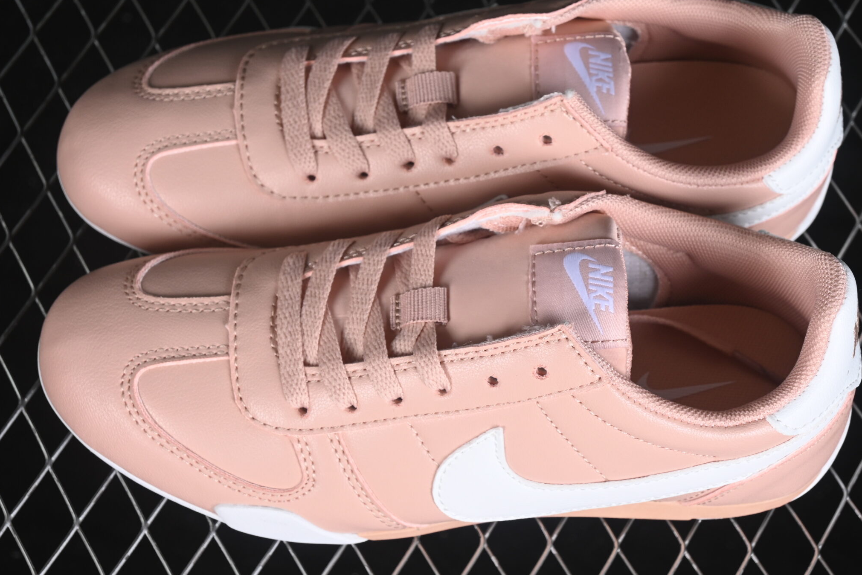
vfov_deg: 14.4
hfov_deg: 21.5
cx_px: 455
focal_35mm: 95
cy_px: 256
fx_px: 2275
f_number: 7.1
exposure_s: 1/80
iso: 160
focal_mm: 50
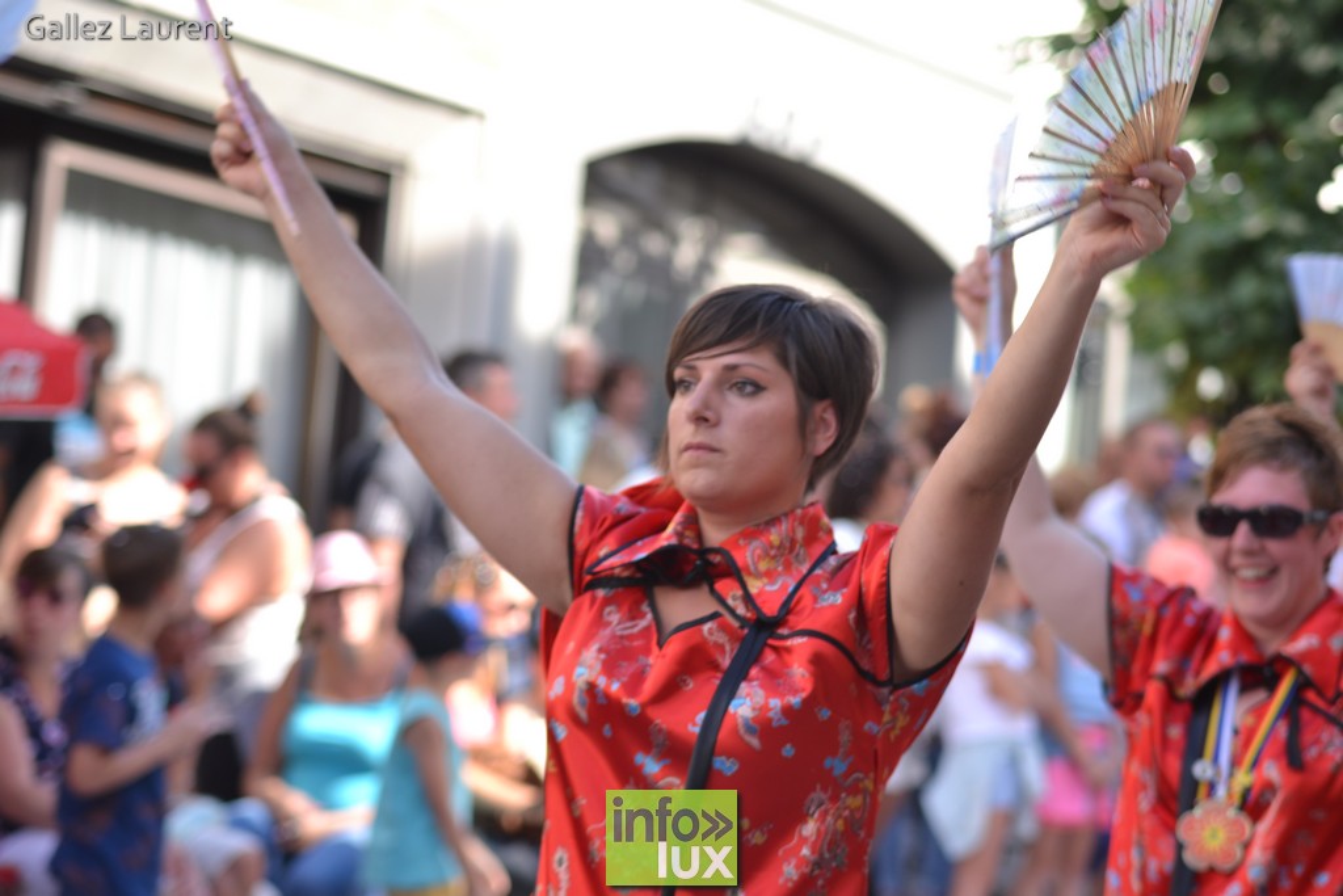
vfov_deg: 11.4
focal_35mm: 120
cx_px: 672
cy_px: 448
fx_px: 4477
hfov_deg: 17.1
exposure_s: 1/200
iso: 100
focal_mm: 80
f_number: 2.8
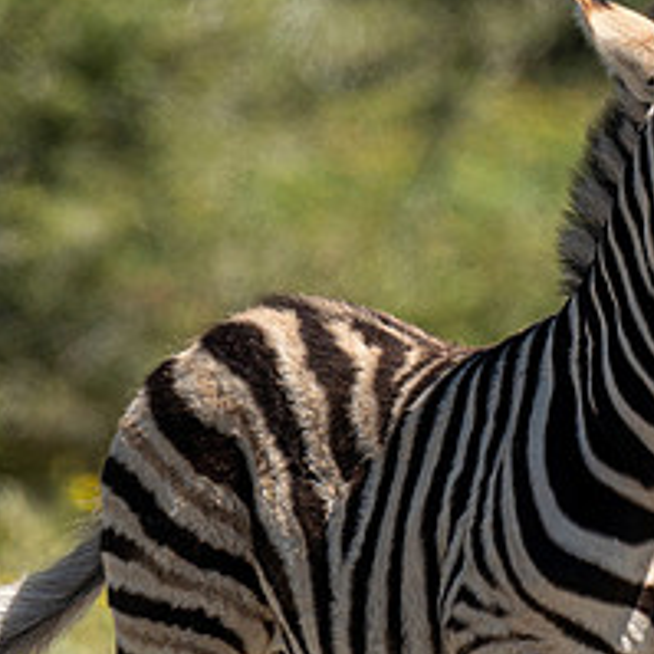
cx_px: 787
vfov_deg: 0.6
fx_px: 65621
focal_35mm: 3070
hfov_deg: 0.6
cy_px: 243
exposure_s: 1/500
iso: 100
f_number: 6.3
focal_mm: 600
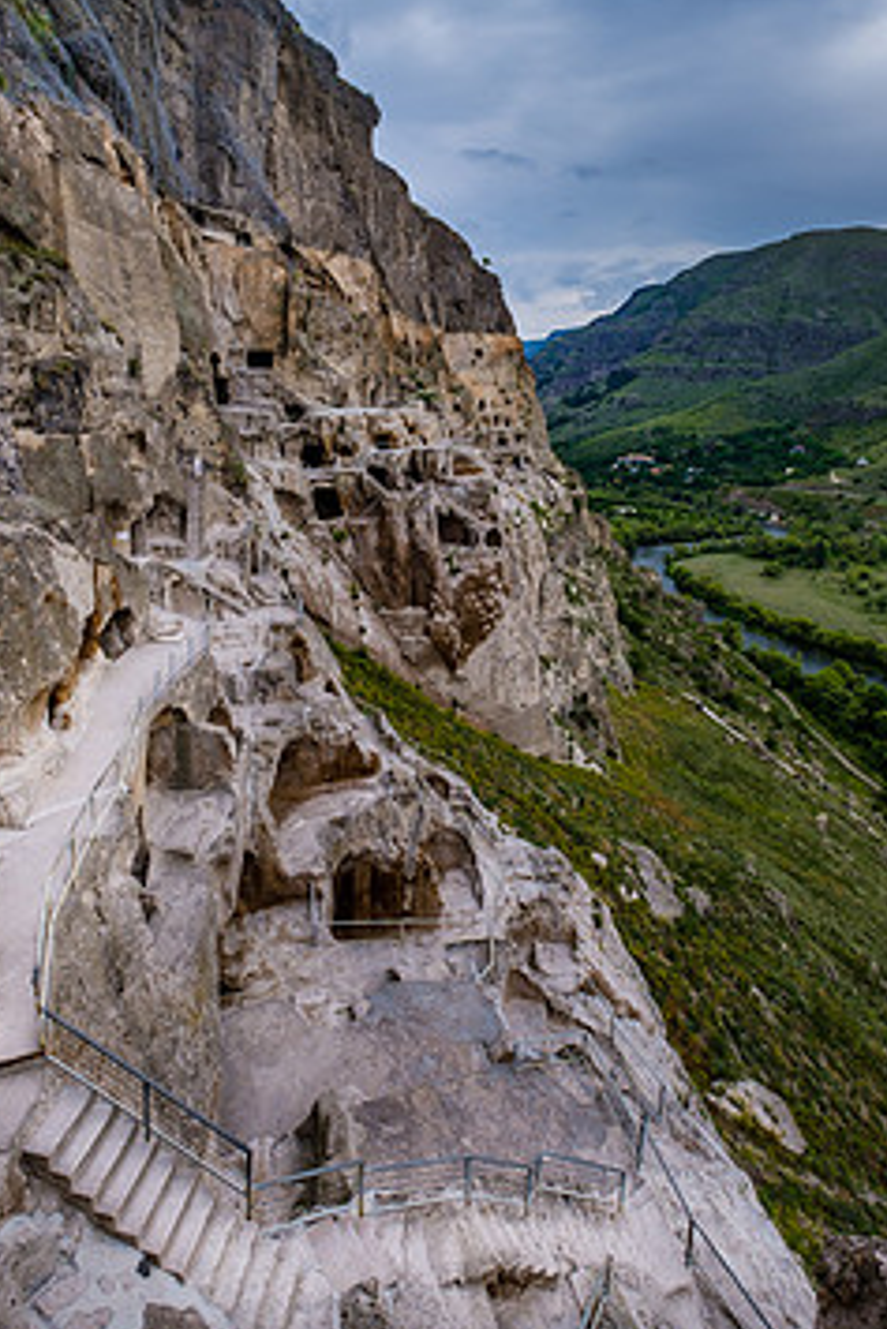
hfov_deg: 64.5
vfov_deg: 85.6
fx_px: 701
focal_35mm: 19
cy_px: 520
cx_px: 415
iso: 160
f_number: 8
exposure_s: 1/170
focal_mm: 10
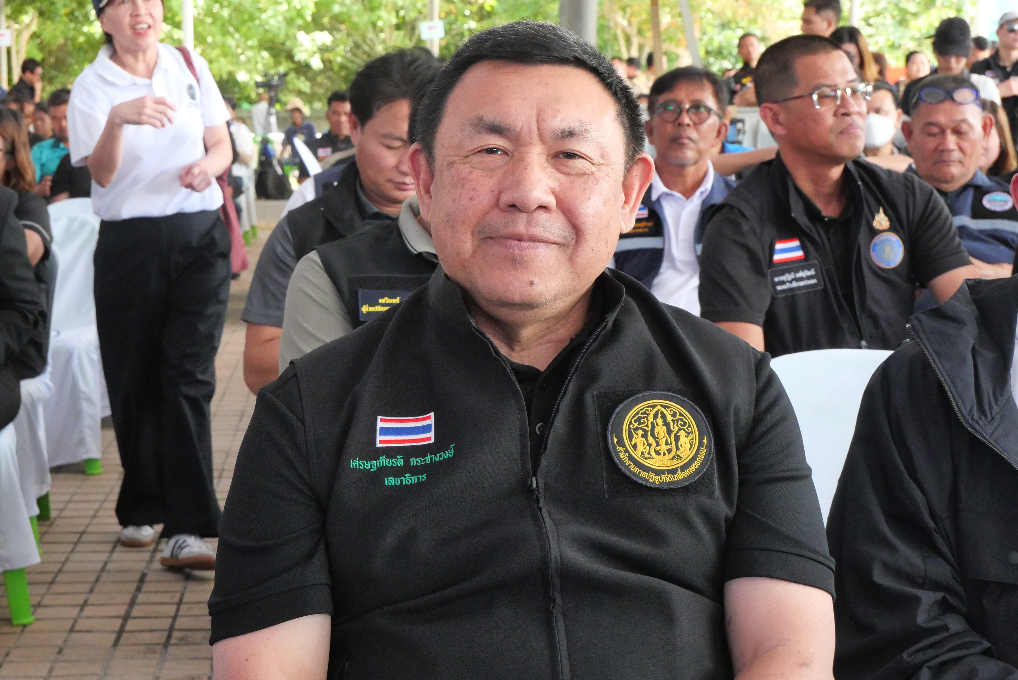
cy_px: 340
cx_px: 509
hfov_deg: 32.4
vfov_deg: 21.9
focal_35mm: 62
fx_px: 1754
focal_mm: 30
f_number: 7.1
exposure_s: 1/250
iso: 3200
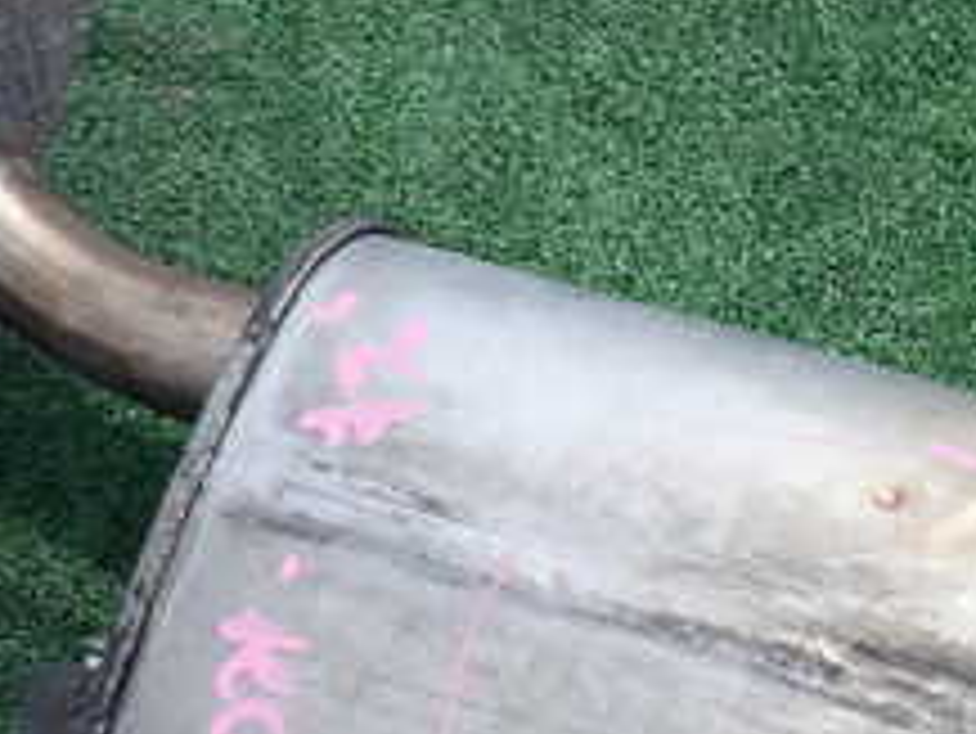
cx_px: 769
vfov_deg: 20.9
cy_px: 666
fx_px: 1947
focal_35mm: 69
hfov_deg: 27.6
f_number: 2.8
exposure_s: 1/800
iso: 100
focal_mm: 4.5
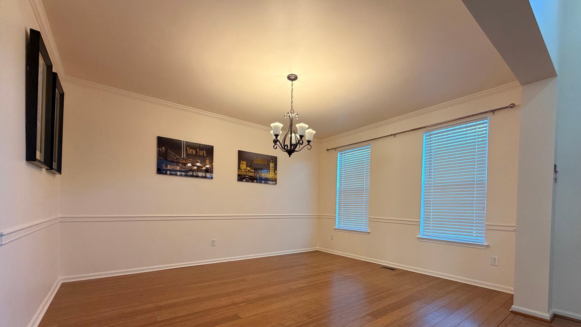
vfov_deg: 65.8
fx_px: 246
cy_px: 211
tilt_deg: -1.2
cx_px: 298
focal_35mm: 16
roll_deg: -0.8
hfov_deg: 99.3
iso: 320
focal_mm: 2.22
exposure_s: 1/120
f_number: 2.2
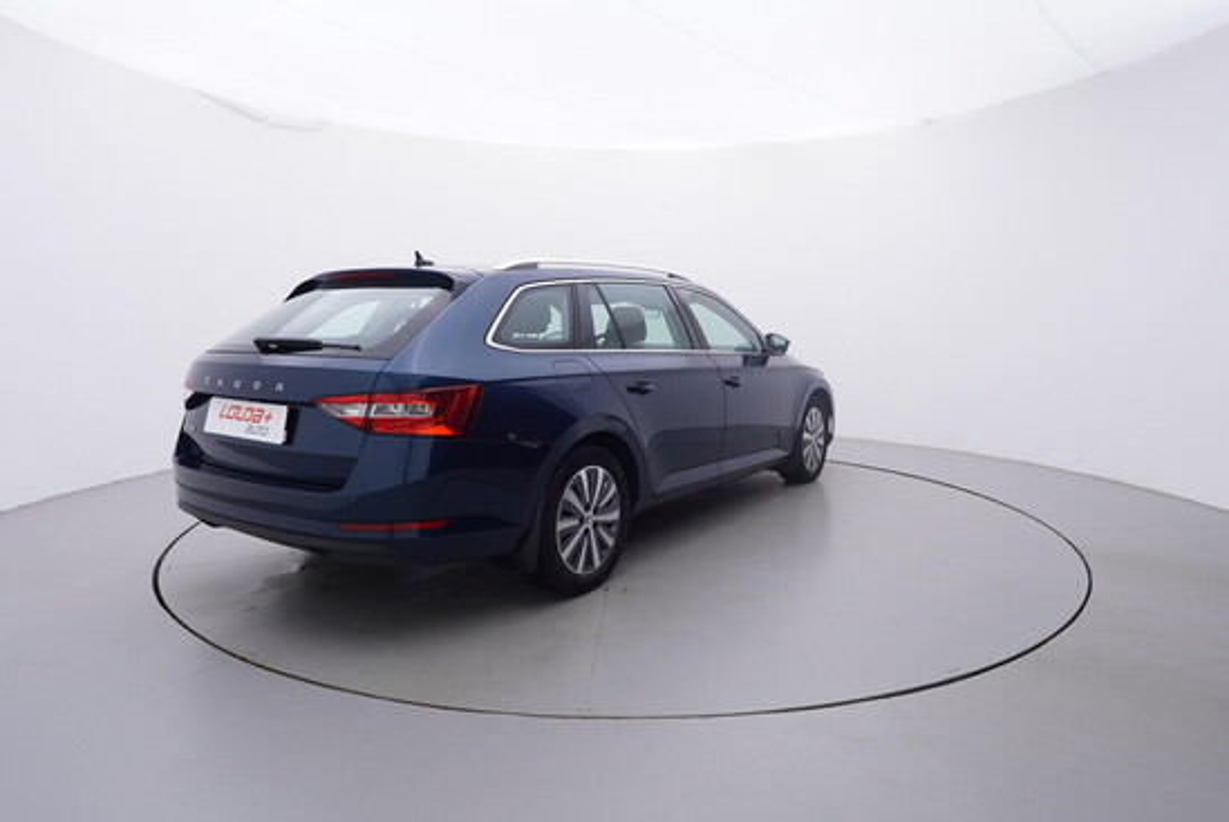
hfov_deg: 77.3
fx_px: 769
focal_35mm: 22
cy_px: 411
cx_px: 614
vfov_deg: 56.2
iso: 200
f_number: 5
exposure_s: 1/80
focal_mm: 15
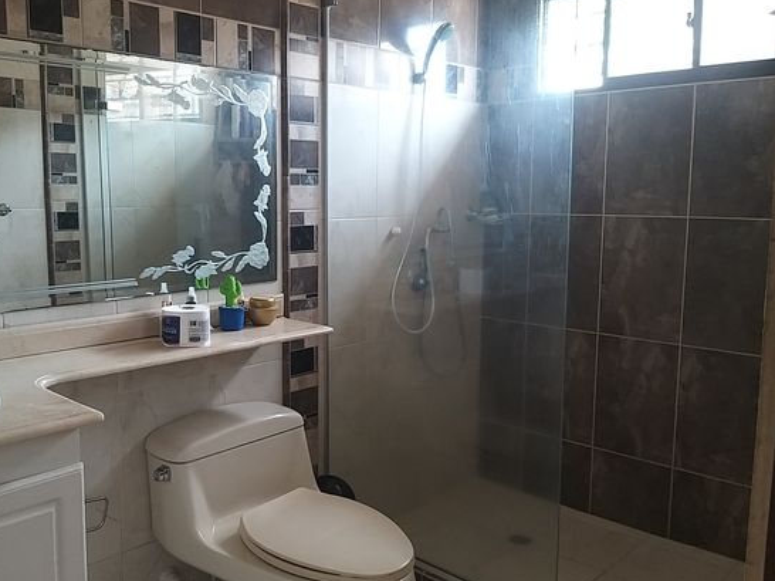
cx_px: 306
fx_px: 738
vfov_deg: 42.9
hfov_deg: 54.9
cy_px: 281
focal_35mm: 33
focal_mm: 3.93
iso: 200
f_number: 1.7
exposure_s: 1/40
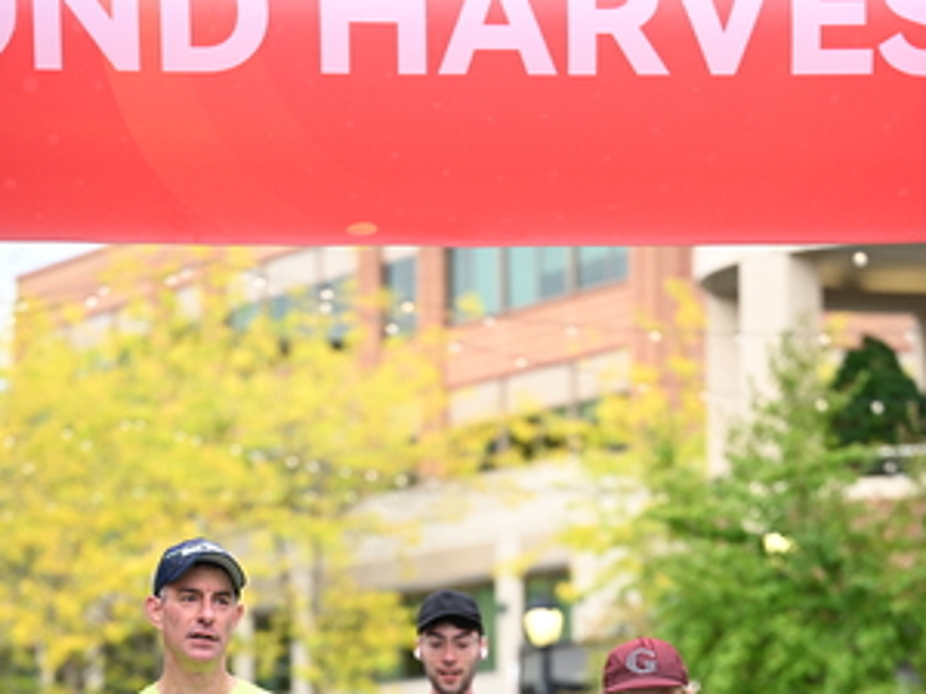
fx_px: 4387
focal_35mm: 164
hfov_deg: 12.0
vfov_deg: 8.9
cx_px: 526
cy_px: 845
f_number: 2.8
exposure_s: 1/1600
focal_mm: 93
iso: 1000
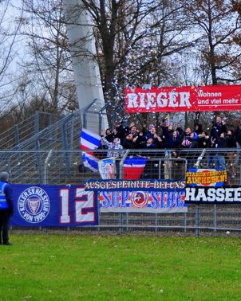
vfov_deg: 22.5
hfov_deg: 17.8
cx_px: 210
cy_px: 150
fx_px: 758
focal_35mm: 85
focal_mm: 40
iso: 640
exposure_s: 1/800
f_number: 5
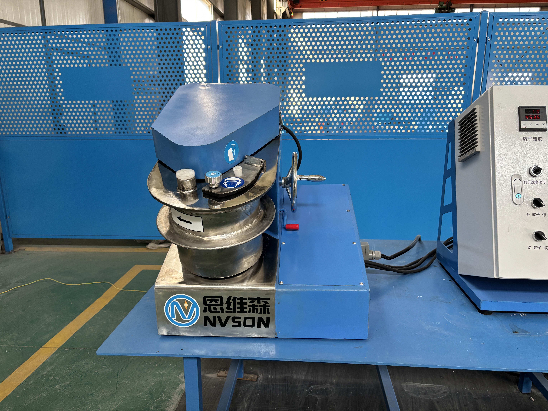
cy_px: 206
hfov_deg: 67.3
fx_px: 412
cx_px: 274
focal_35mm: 26
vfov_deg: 53.1
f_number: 1.6
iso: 125
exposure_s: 1/117
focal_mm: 5.96
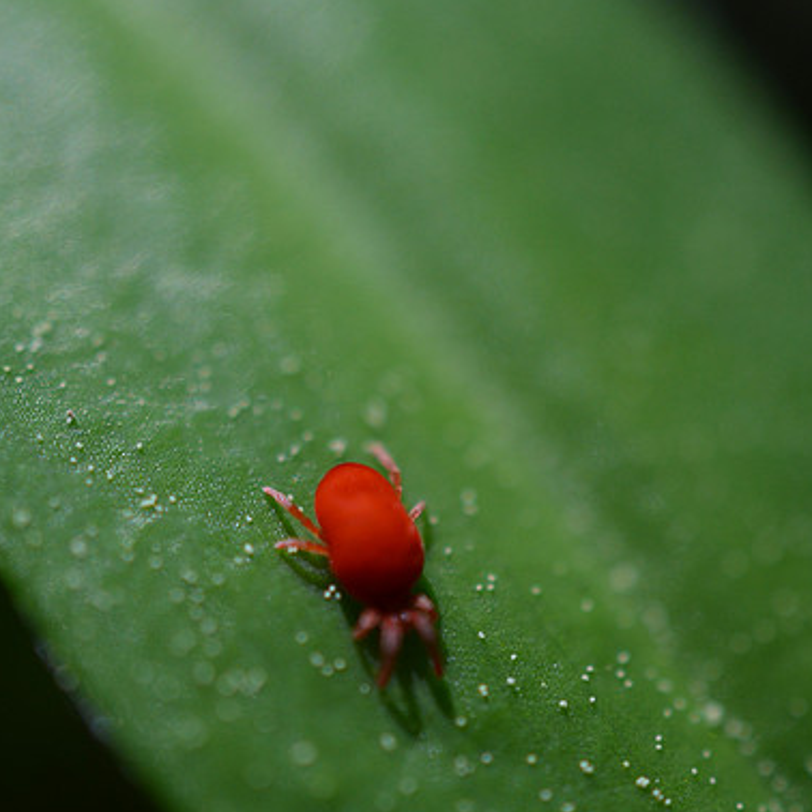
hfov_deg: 22.2
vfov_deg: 22.2
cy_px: 445
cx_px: 408
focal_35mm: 78
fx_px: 2070
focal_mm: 40
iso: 800
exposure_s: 1/800
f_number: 4.2
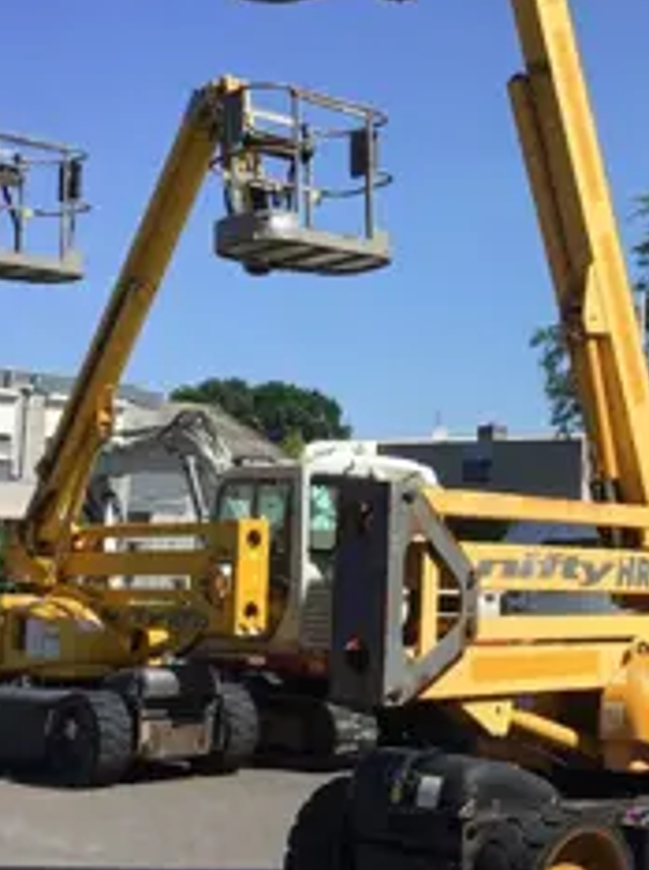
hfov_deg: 22.7
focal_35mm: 64
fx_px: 1604
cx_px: 477
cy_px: 336
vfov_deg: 30.2
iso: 25
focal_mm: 3.3
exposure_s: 1/1314
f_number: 2.4
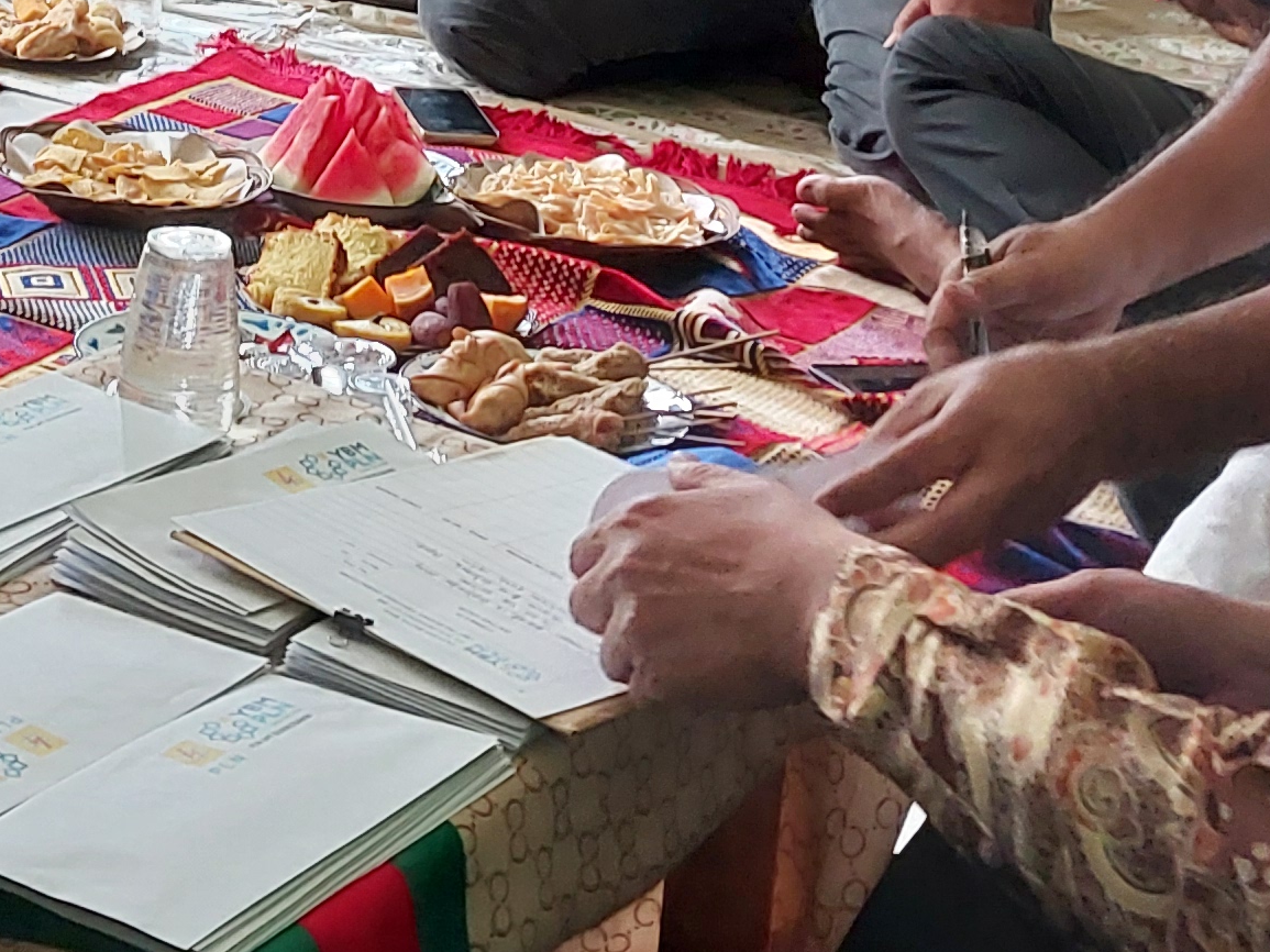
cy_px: -483
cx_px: 77
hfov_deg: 18.2
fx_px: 3889
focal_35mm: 106
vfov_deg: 13.2
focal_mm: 4.6
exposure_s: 1/60
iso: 250
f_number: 1.8
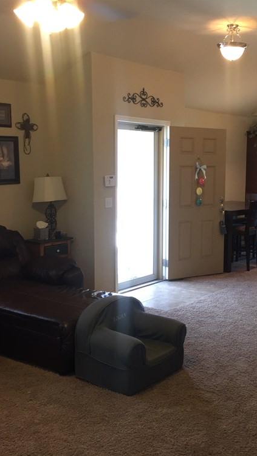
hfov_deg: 27.2
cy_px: 229
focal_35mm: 43
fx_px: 521
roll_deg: -1.8
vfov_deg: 47.4
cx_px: 204
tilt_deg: -8.3
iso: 80
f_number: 2.2
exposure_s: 1/30
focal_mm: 4.15
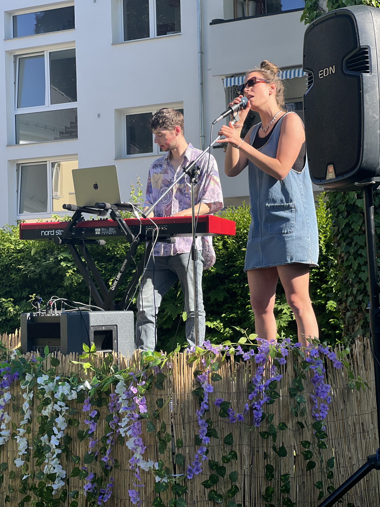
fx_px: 1127
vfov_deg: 25.3
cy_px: 254
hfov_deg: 19.1
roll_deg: +0.9
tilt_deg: +2.1
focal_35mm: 77
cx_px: 190
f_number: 2.8
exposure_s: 1/340
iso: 32
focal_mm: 9
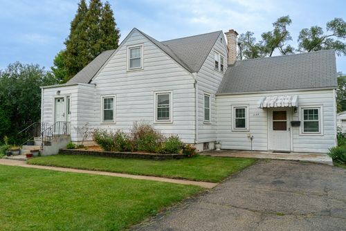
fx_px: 276
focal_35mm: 29
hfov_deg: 64.2
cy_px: 116
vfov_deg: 45.5
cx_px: 173
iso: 3200
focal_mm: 28
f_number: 8
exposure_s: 1/1000
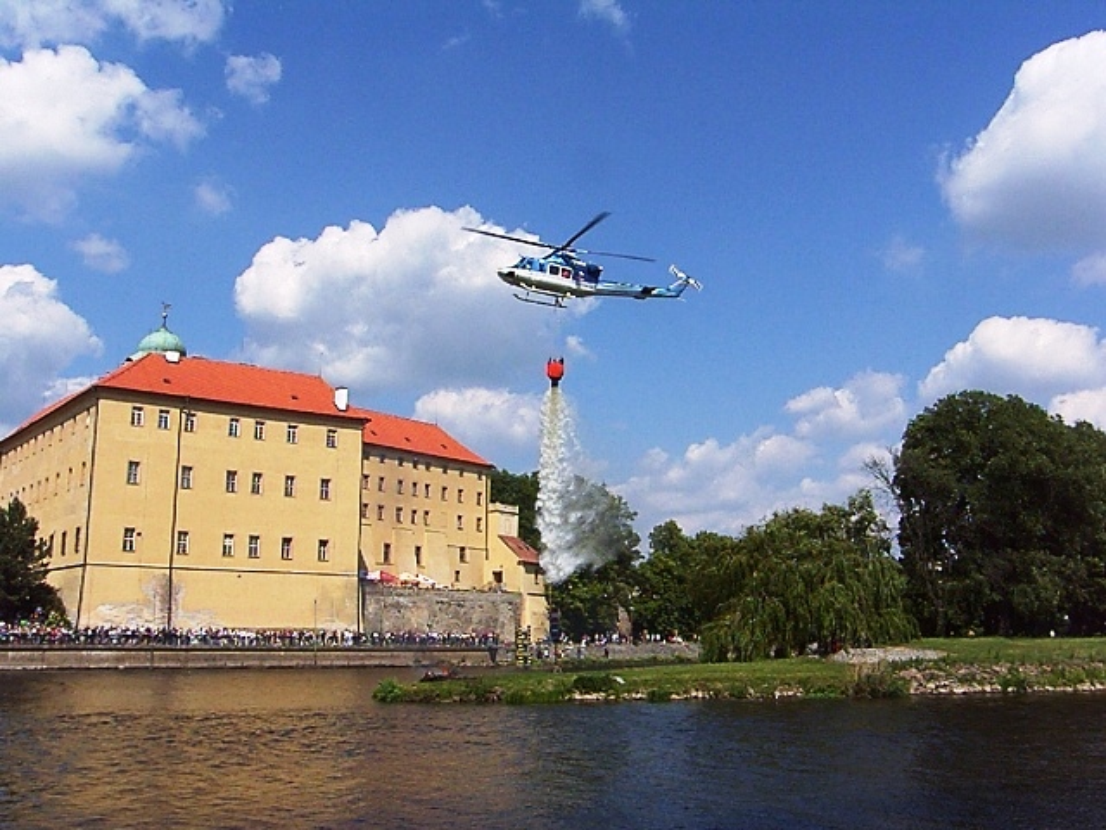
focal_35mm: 35
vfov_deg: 40.7
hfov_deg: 52.6
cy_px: 415
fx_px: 1118
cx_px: 553
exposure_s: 1/400
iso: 50
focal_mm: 9
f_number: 7.1
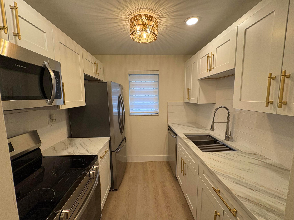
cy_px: 110
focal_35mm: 14
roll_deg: +1.1
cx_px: 147
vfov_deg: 85.7
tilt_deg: -6.7
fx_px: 119
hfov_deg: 102.1
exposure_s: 1/120
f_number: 2.2
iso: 125
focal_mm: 2.22
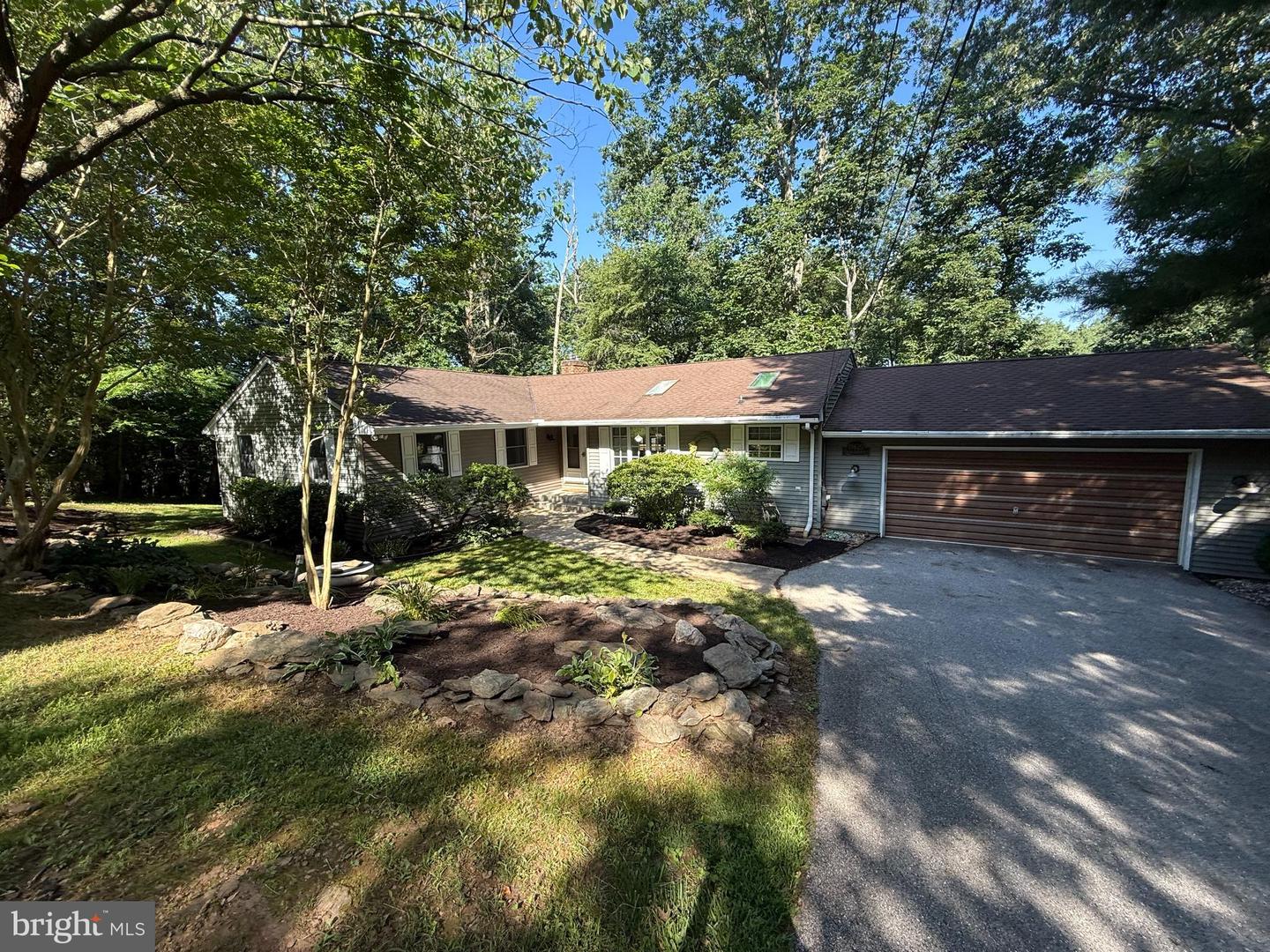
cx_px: 635
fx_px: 514
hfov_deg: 102.1
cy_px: 476
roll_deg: +1.2
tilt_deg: -6.3
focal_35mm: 14
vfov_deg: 85.7
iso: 50
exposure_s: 1/326
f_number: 2.2
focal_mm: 2.22
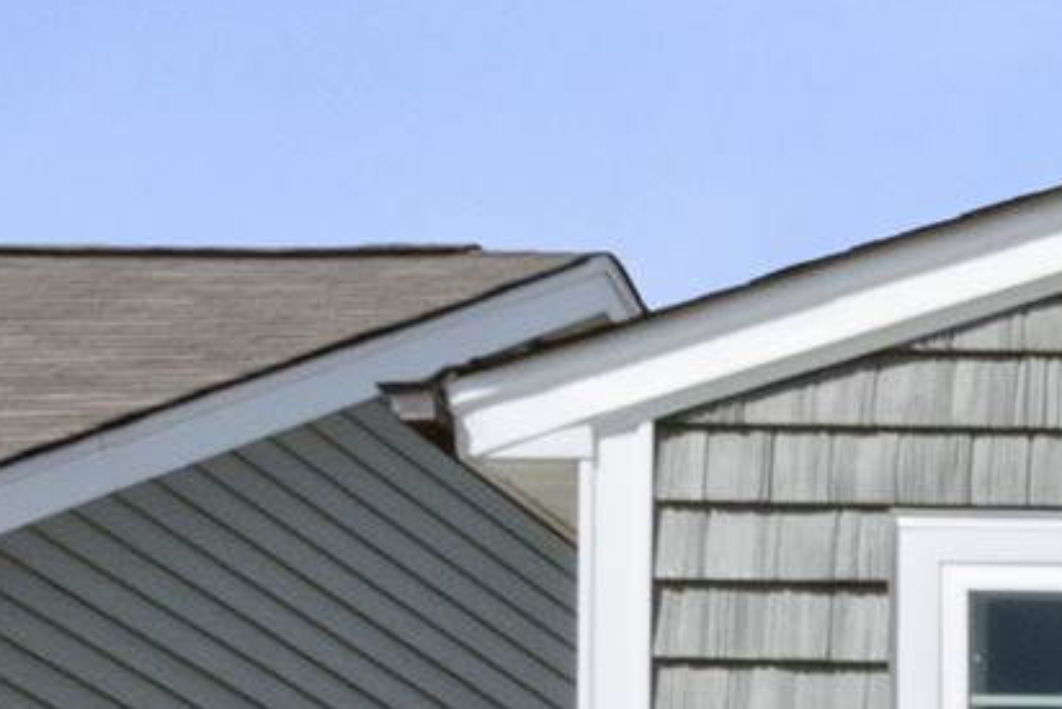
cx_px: 2756
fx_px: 2952
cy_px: 1479
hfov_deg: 13.2
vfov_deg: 12.0
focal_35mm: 100
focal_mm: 11
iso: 200
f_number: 16
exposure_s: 1/125
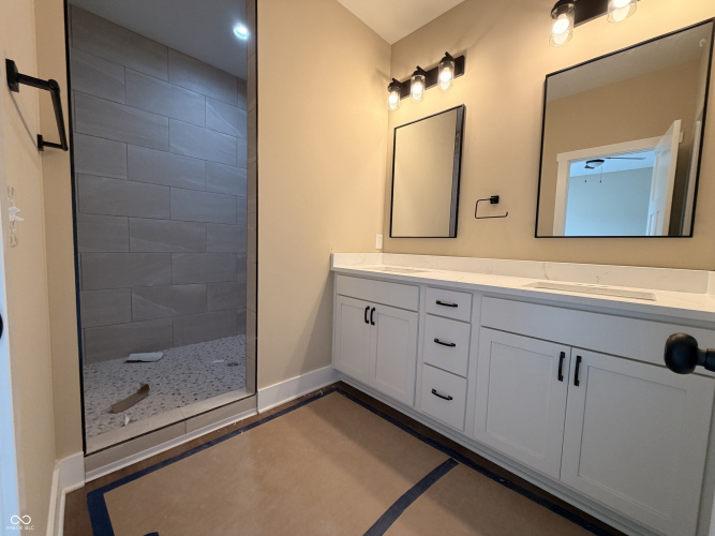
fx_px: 289
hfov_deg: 102.1
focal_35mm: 14
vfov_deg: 85.7
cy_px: 268
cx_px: 358
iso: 200
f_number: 2.2
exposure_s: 1/120
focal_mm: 2.22
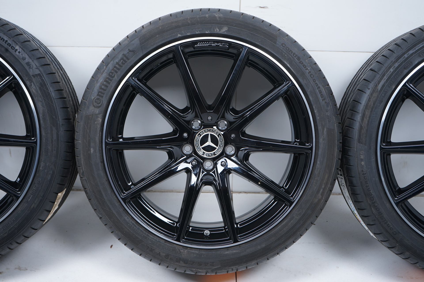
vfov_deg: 26.0
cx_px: 212
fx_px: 612
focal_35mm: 52
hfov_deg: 38.2
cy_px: 141
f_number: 7.1
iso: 250
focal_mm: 52
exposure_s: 1/125
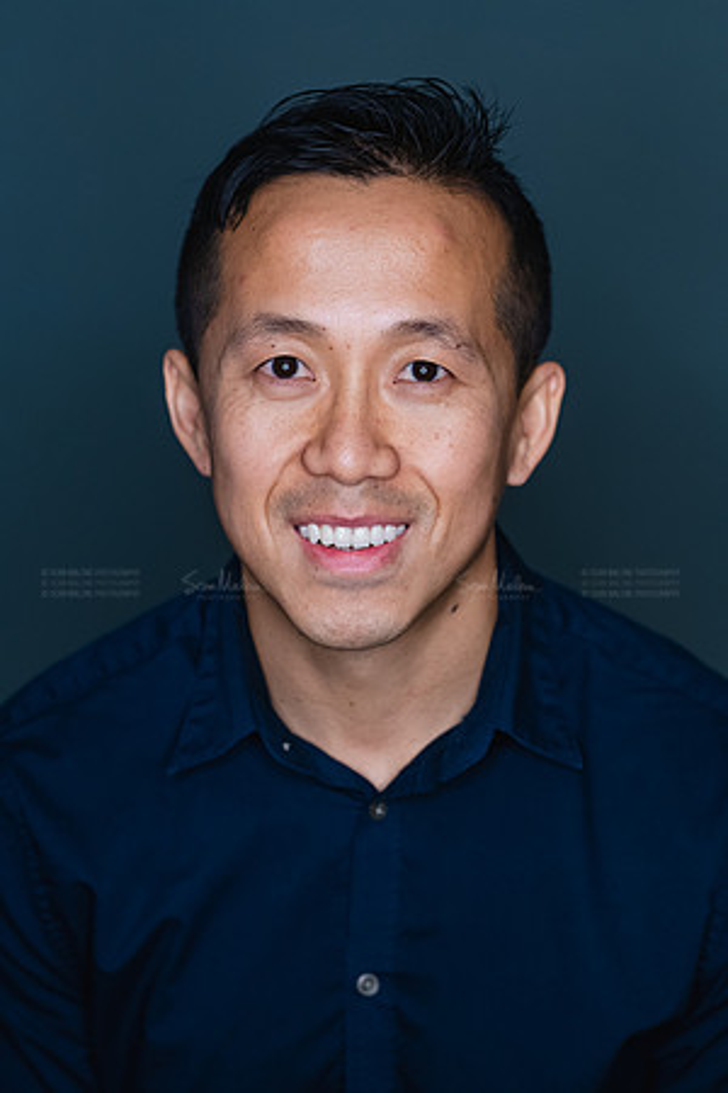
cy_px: 546
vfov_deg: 23.9
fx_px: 2578
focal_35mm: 85
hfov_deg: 16.1
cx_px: 364
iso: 2000
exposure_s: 1/320
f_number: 3.5
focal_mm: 85
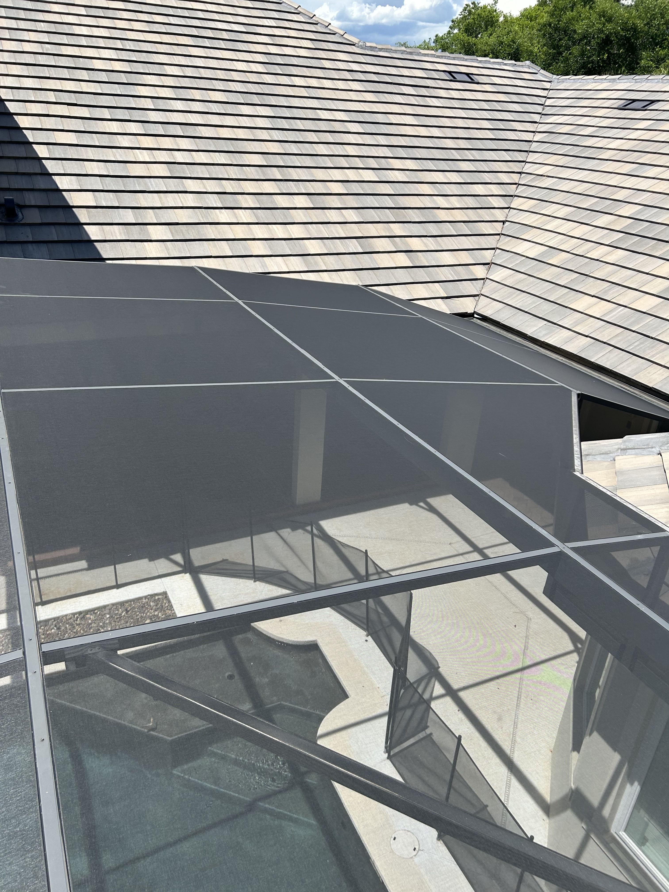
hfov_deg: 53.1
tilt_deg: -26.8
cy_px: 446
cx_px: 334
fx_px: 670
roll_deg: -4.1
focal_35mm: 26
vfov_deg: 67.3
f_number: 1.5
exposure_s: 1/2762
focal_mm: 5.7
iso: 50
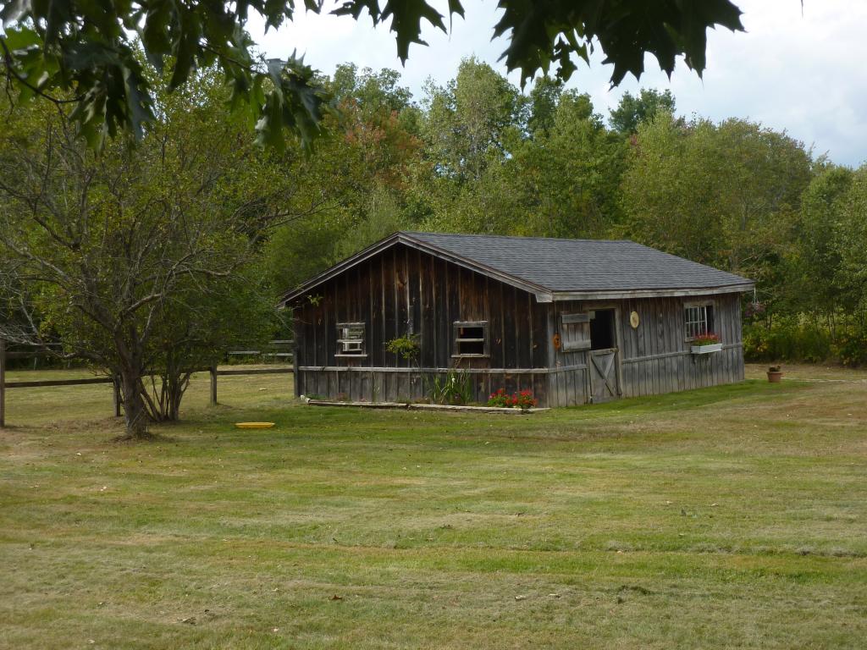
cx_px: 434
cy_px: 325
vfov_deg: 28.0
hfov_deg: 36.8
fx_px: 1302
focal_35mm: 52
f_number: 3.8
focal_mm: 8.5
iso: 80
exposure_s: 1/320
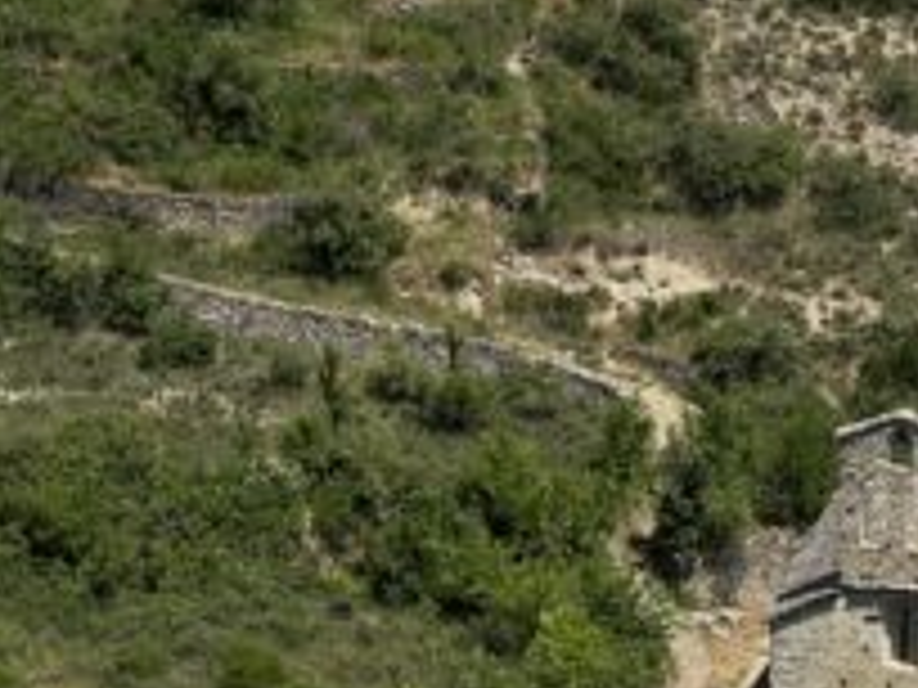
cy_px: 513
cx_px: 603
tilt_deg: -17.1
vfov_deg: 9.8
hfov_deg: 13.1
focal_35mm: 151
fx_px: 4004
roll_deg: +1.1
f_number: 2.8
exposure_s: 1/1263
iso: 32
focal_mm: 9
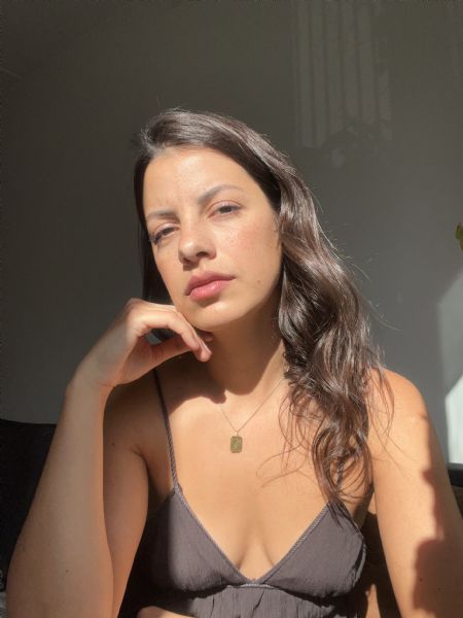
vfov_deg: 60.0
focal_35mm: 30
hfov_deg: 46.8
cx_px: 232
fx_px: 535
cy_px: 309
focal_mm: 2.71
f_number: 2.2
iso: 32
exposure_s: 1/1316
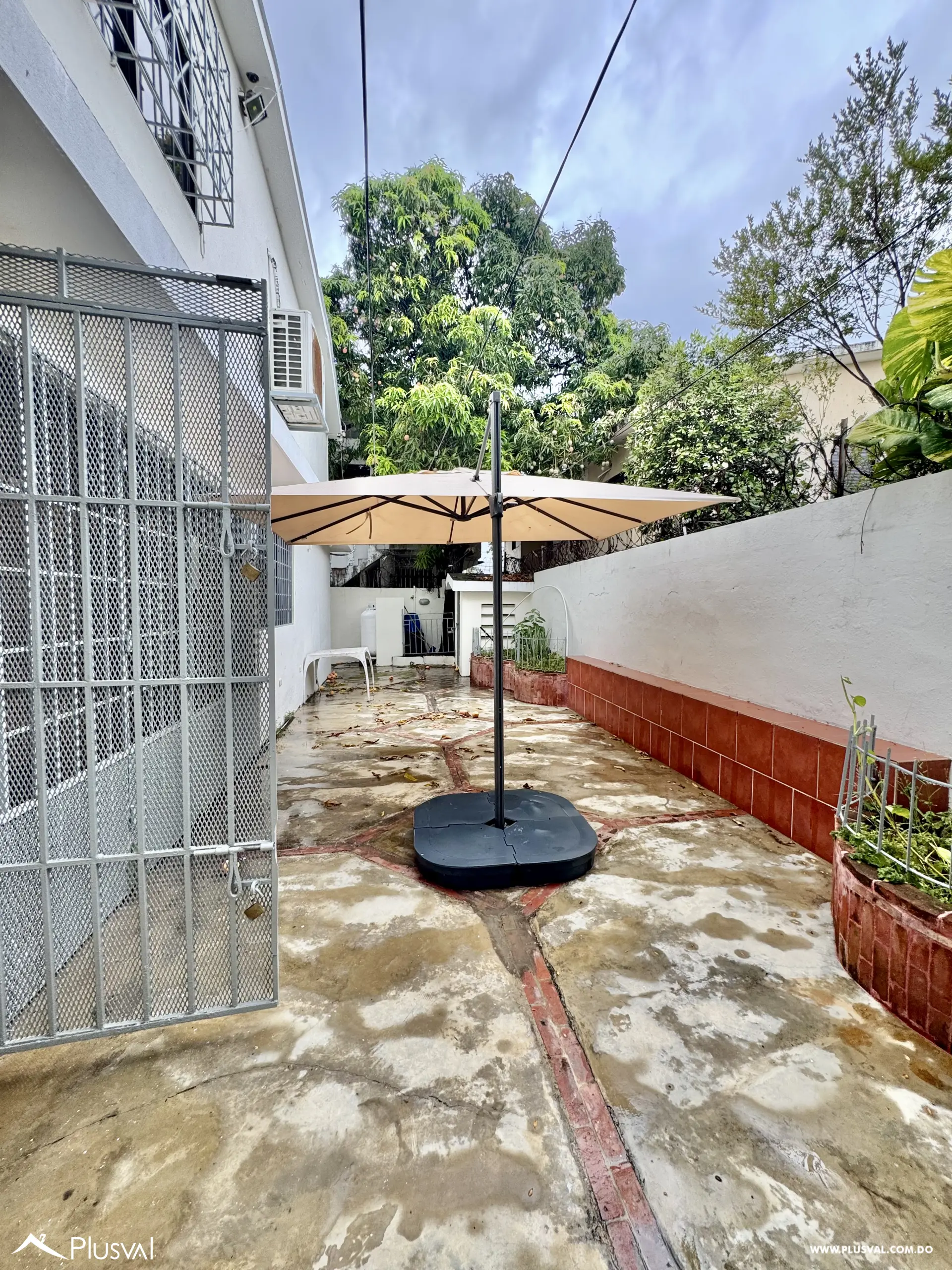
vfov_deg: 102.1
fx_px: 513
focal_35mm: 14
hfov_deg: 85.7
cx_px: 476
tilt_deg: -4.0
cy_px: 635
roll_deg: -0.7
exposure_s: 1/99
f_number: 2.2
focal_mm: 2.22
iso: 64
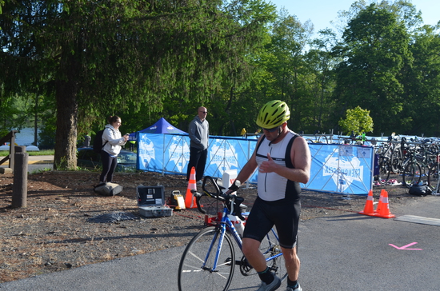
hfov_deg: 45.1
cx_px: 220
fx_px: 530
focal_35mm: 44
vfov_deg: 30.7
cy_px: 146
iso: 180
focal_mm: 29
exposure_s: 1/250
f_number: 8
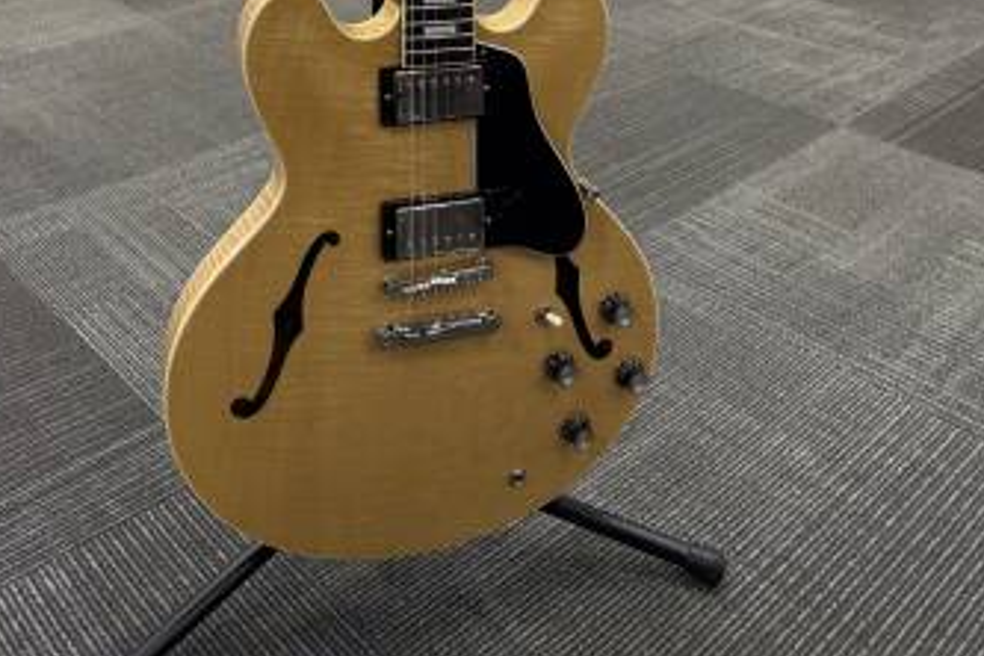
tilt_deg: -13.5
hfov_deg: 49.5
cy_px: -86
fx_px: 1066
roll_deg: -1.2
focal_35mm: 39
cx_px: 440
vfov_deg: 30.2
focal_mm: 6.76
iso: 125
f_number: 1.78
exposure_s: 1/120
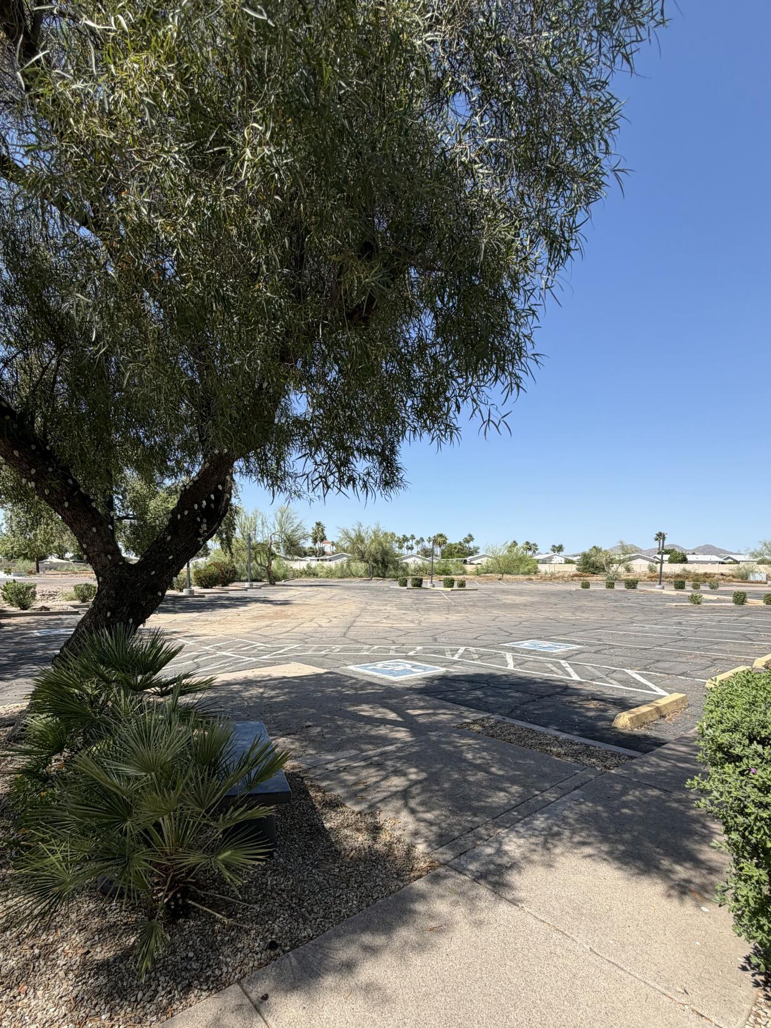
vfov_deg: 90.0
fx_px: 505
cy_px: 610
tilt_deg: -5.1
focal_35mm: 17
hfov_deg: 74.6
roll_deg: +0.0
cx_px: 354
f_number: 2.2
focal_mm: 2.22
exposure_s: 1/770
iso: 25
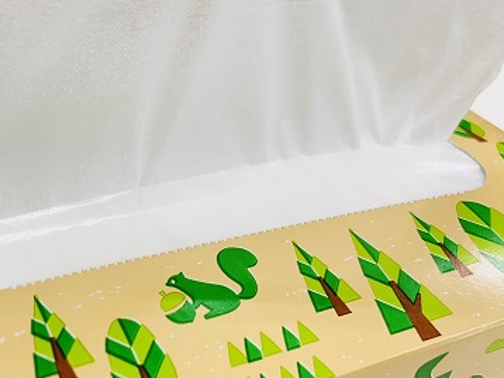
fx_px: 640
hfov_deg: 41.1
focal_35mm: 44
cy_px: 284
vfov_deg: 32.2
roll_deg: -1.7
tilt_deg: -42.3
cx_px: 99
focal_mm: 5.7
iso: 100
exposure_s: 1/100
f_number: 1.5
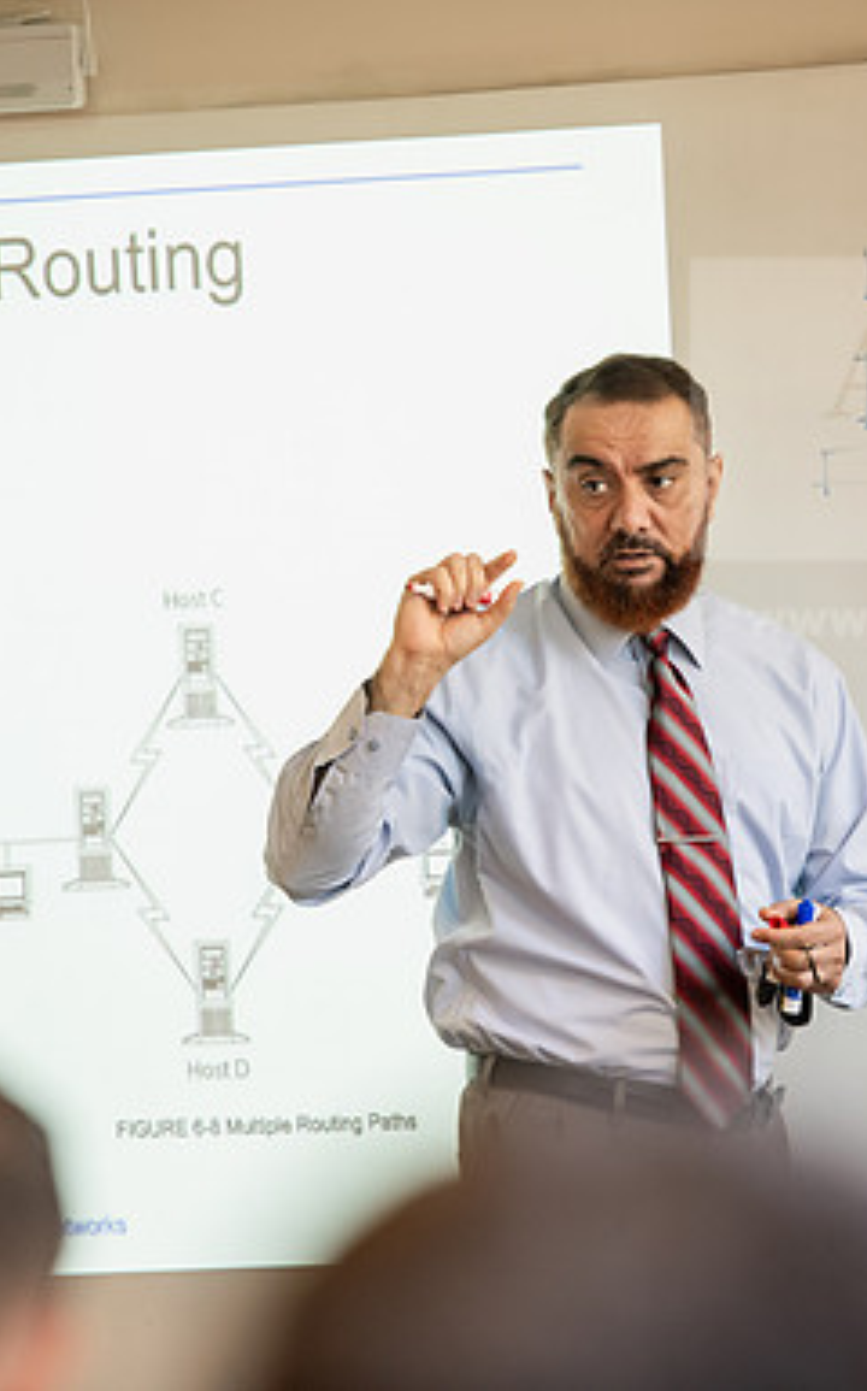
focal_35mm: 246
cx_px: 582
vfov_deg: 8.5
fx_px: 9318
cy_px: 696
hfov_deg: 5.3
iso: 1250
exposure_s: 1/200
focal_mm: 160
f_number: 3.2
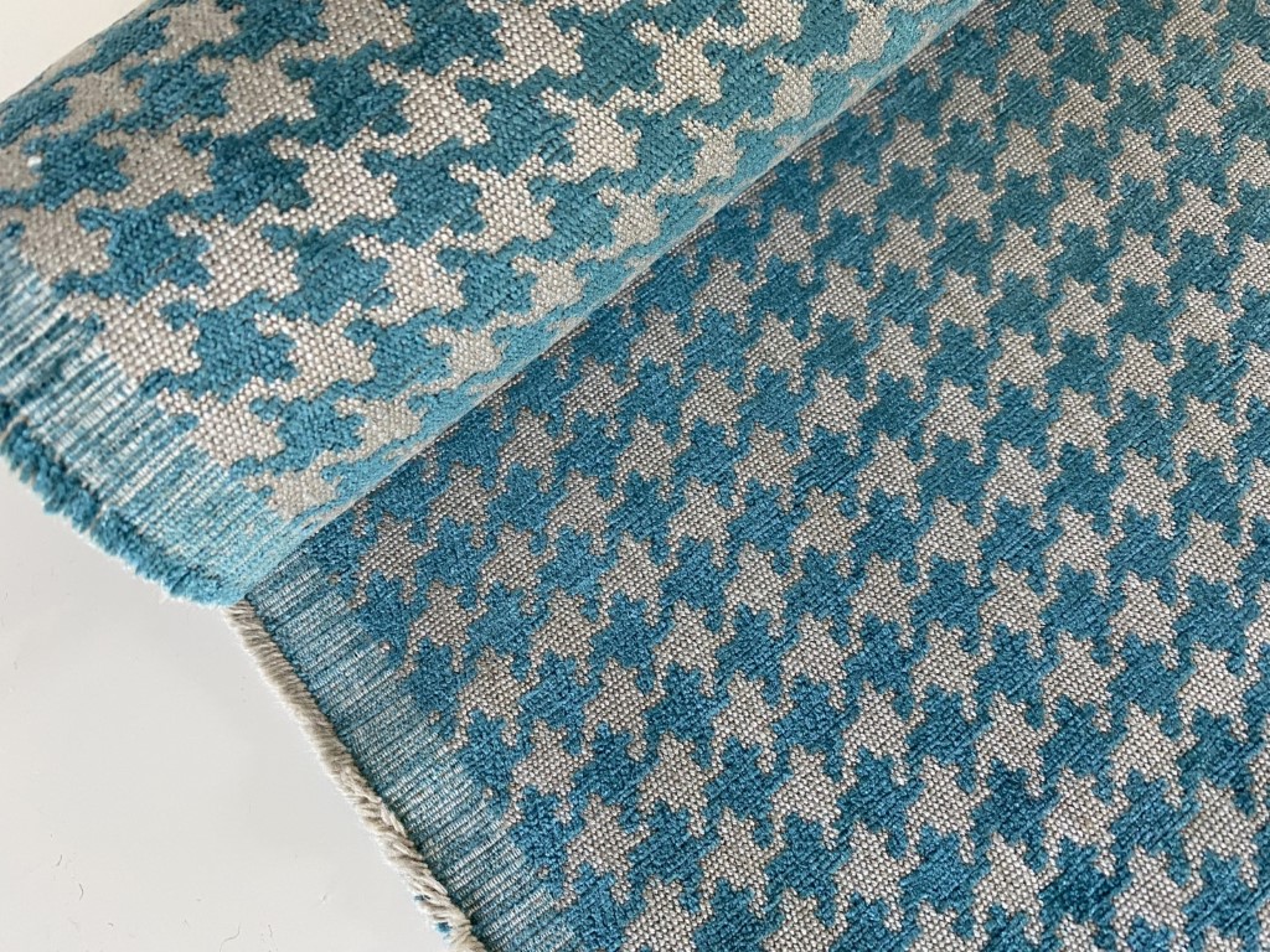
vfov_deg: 53.1
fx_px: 954
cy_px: 476
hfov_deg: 67.3
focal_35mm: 26
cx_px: 635
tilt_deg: -74.6
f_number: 1.8
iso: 200
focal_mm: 4.25
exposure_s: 1/60
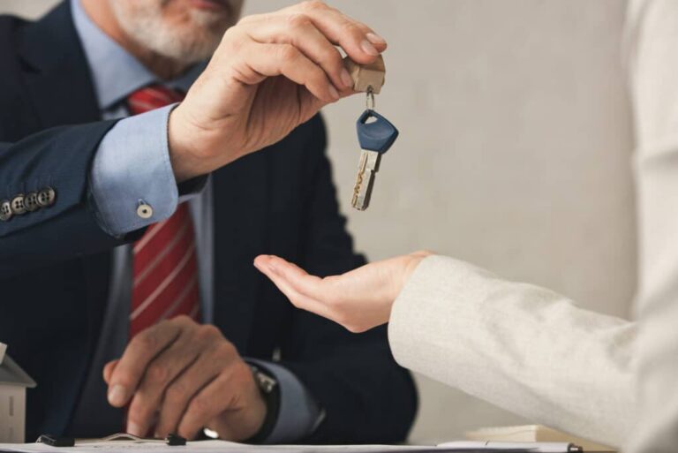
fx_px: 2073
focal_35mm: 110
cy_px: 226
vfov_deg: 12.5
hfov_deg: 18.6
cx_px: 339
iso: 160
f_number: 5
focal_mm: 110
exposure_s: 1/200
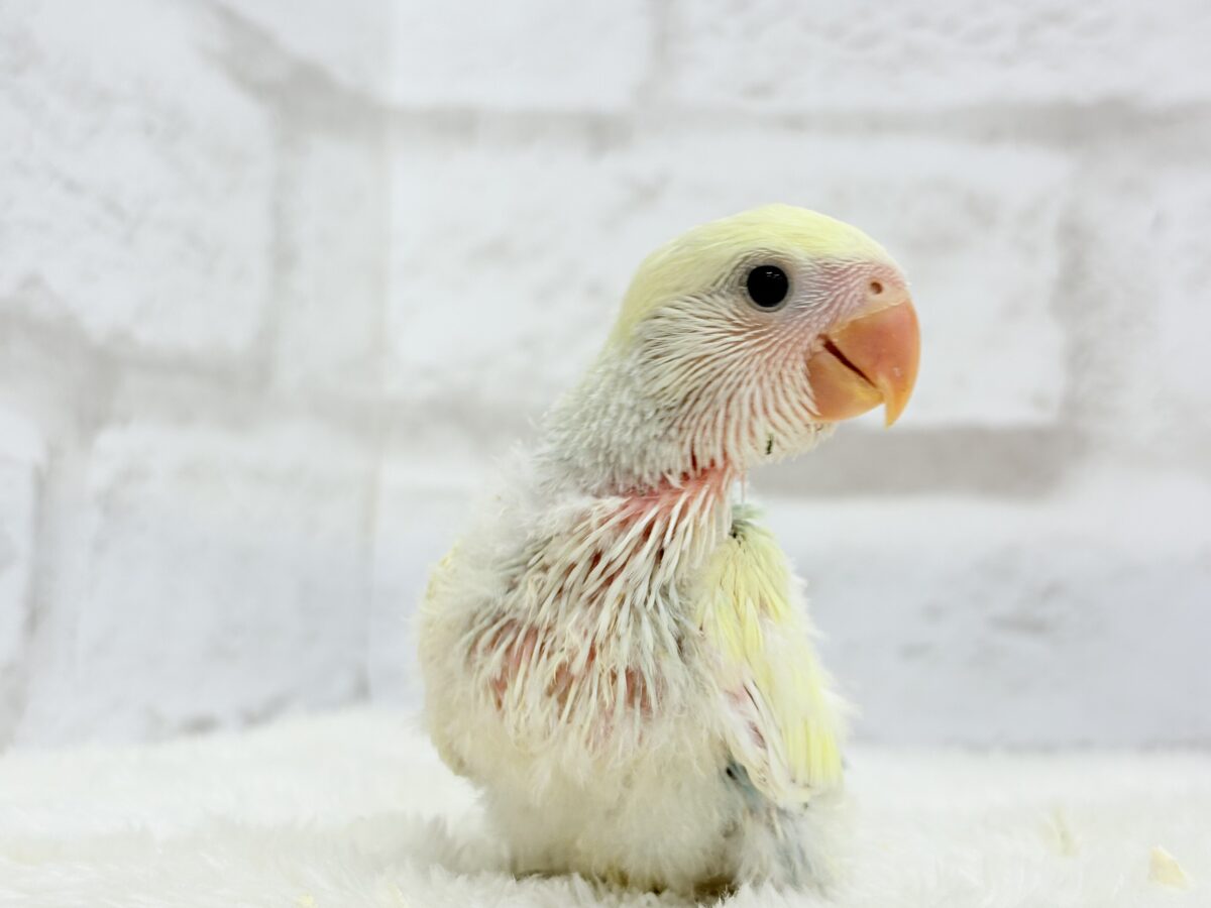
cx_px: 606
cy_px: 454
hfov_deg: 36.8
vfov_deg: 28.0
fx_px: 1819
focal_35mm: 52
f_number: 1.6
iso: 25
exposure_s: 1/50
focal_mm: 5.96
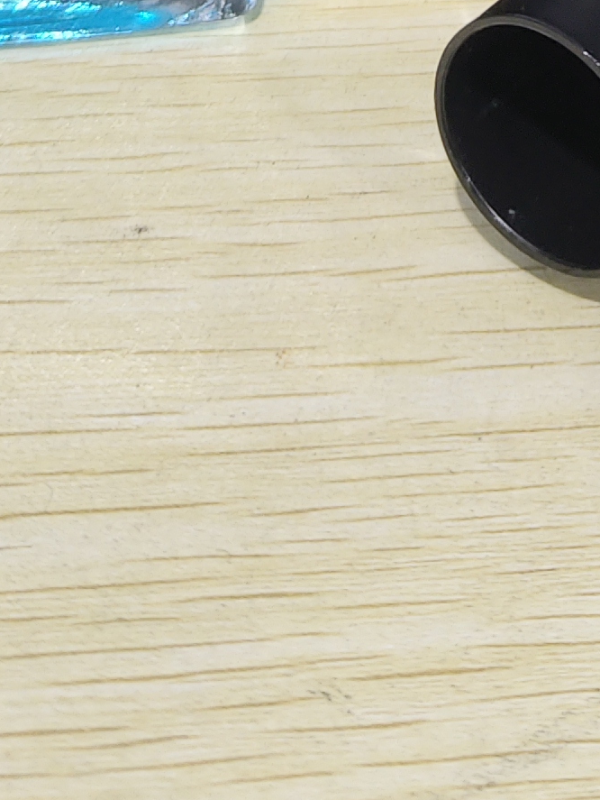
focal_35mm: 120
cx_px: 741
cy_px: -903
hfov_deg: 12.1
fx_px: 2771
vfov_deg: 13.5
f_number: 1.79
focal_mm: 4.84
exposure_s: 1/33.3
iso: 718
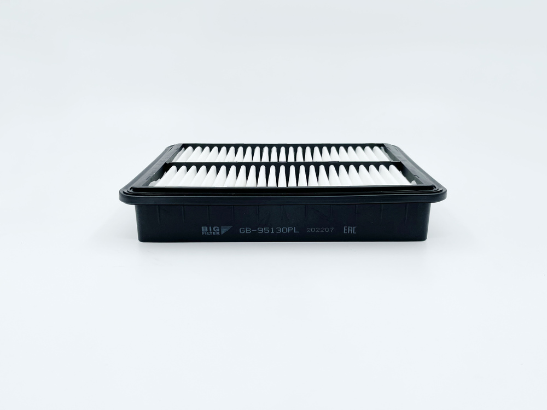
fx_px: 411
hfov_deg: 67.3
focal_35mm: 26
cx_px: 274
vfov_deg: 53.1
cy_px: 205
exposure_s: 1/1043
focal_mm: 4.2
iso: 32
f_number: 1.6
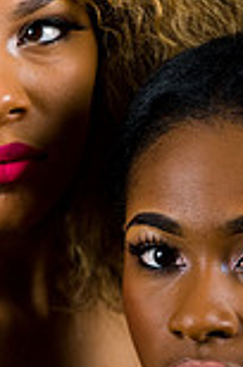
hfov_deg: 3.0
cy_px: 222
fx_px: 4617
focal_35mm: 454
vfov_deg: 4.6
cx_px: 80
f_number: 5.6
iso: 200
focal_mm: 155
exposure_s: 1/125
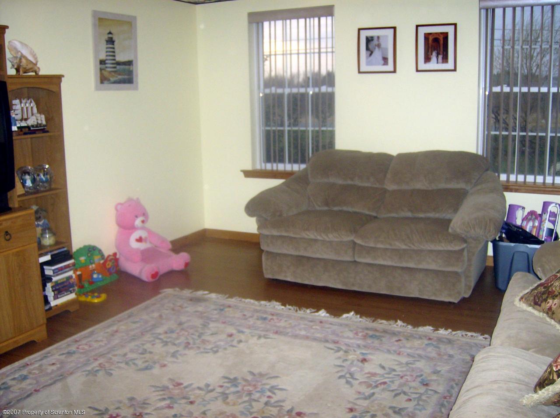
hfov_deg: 51.5
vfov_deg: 39.5
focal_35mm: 36
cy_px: 209
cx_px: 280
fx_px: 581
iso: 200
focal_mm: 6
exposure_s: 1/60
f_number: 2.8
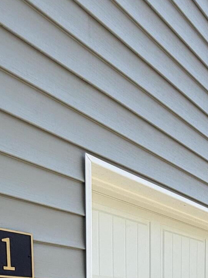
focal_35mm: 39
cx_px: 141
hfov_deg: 36.4
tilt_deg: -5.4
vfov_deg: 36.2
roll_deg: +0.4
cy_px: 340
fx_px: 313
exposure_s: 1/1795
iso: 50
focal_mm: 2.22
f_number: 2.2
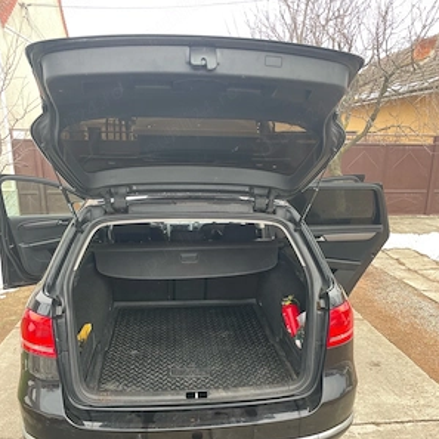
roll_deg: +0.1
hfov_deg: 52.5
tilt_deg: -15.5
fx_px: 445
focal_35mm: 31
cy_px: 254
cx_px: 220
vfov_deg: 52.3
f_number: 1.6
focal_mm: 4.2
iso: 64
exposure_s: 1/121
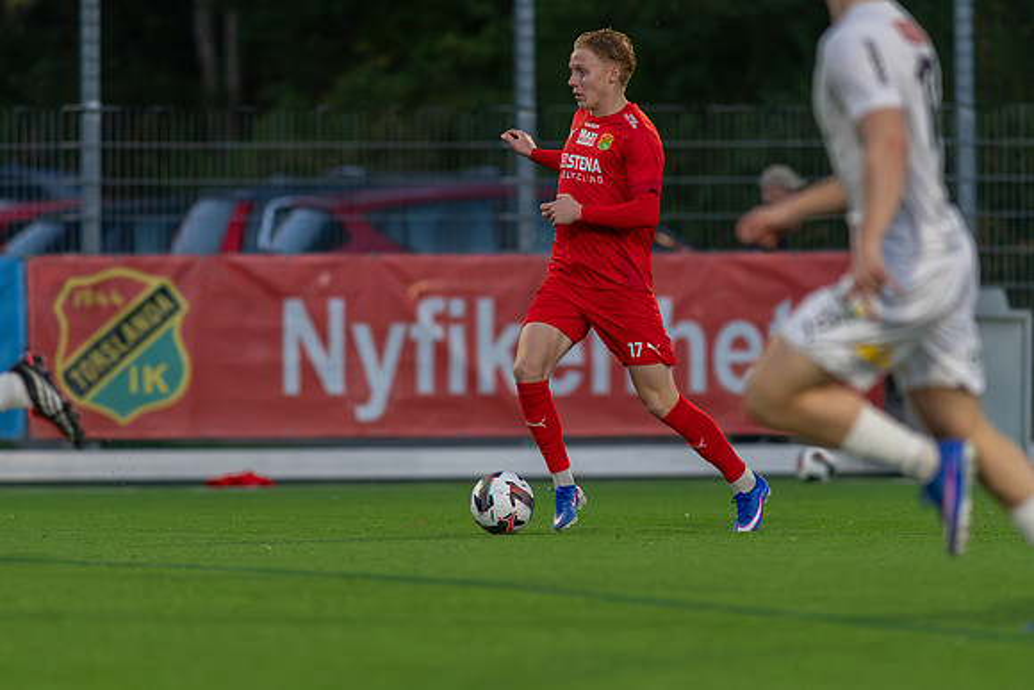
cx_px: 517
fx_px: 13451
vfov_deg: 2.9
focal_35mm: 468
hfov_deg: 4.4
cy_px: 345
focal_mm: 300
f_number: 3.2
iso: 8000
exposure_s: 1/1000
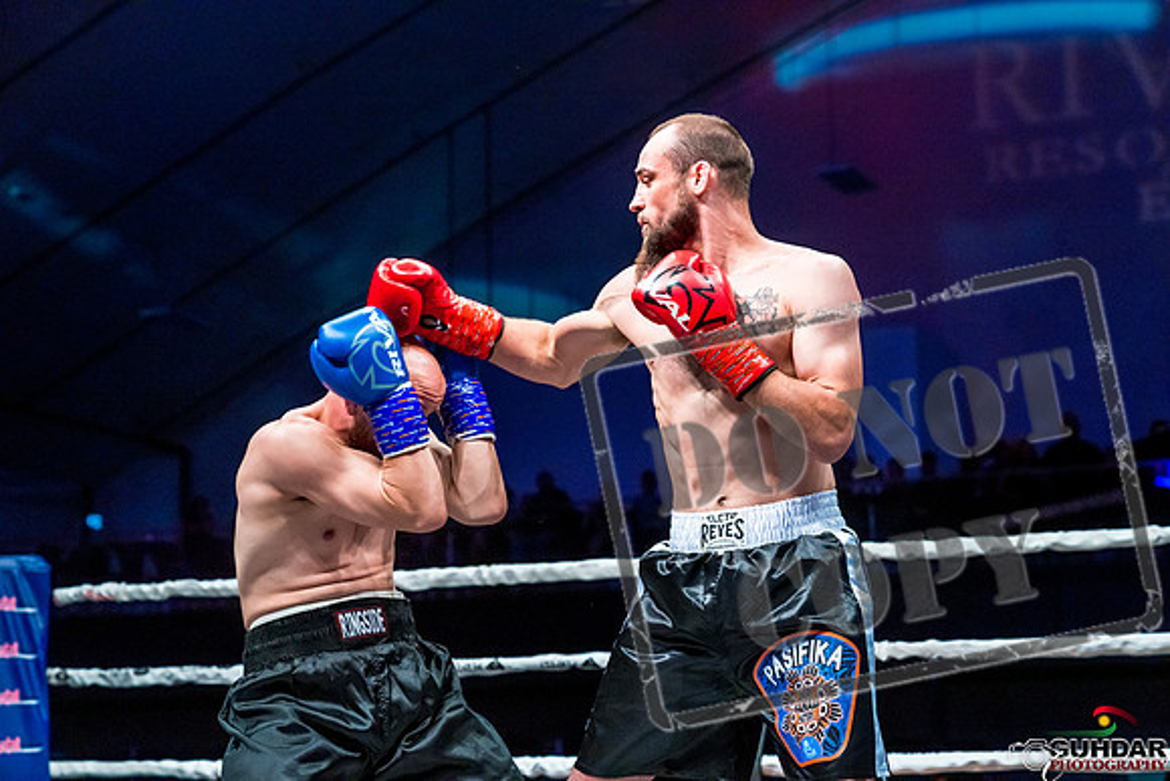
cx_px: 585
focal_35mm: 70
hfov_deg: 28.8
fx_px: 2275
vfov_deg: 19.5
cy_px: 390
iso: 4000
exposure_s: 1/1000
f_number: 4
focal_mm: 70
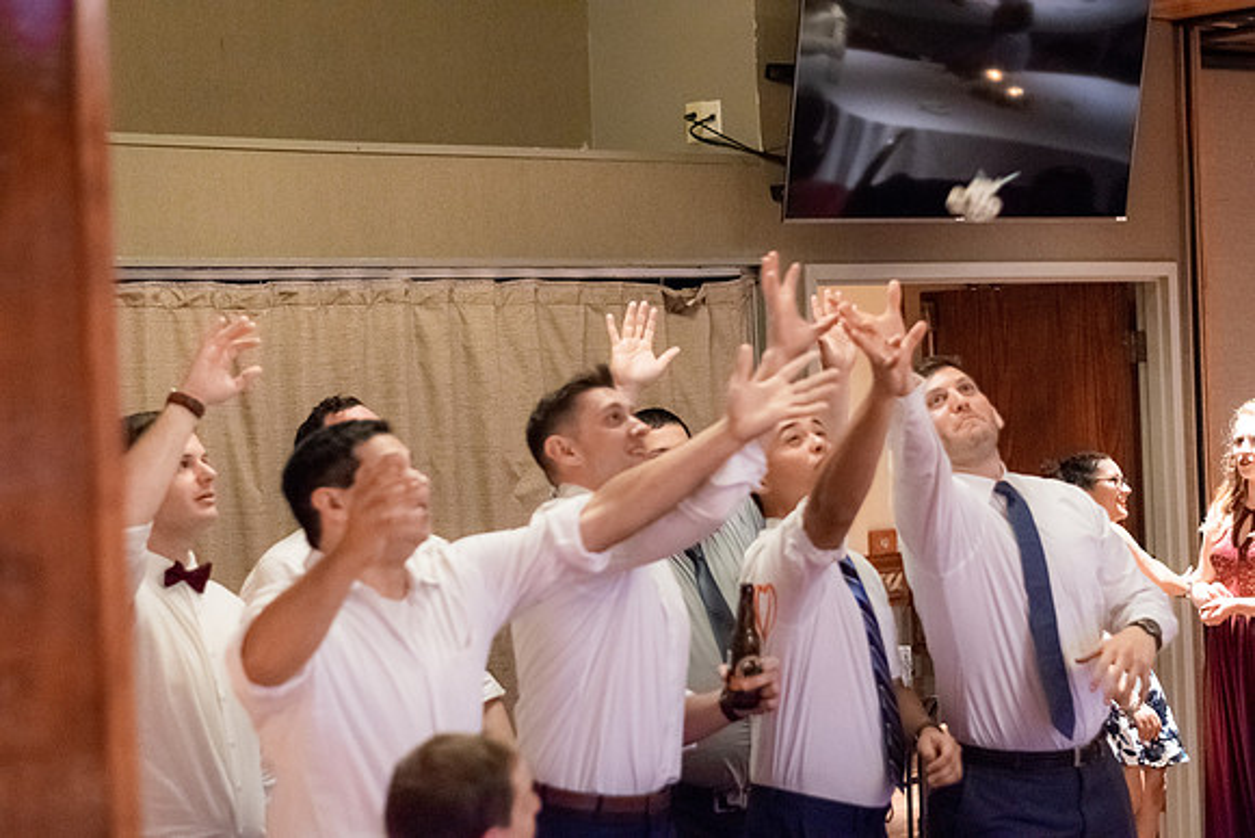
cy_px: 419
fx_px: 2615
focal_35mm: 75
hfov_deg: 27.0
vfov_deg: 18.2
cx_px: 628
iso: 5000
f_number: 1.8
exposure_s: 1/200
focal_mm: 50
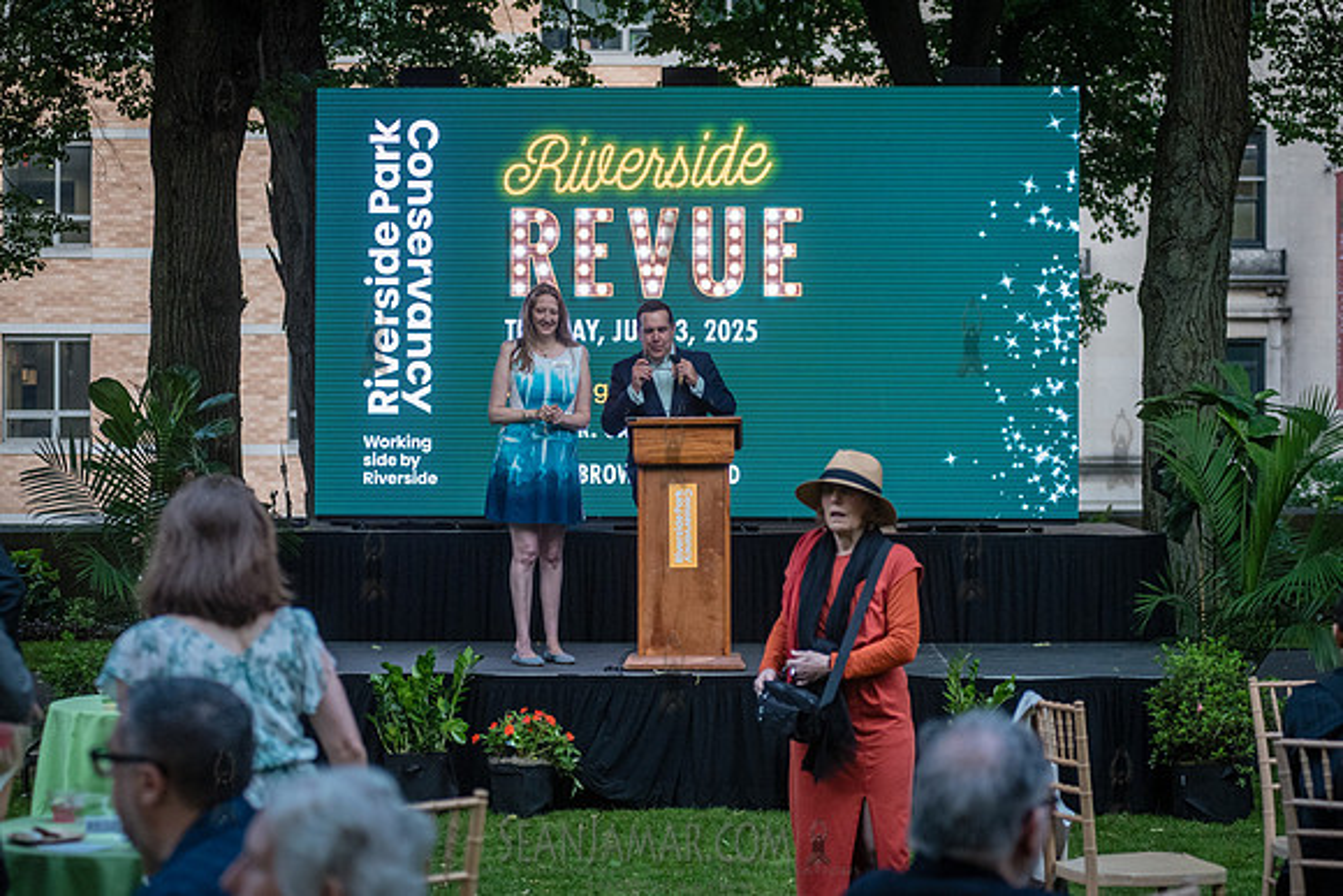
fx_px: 3006
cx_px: 672
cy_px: 448
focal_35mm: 81
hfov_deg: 25.2
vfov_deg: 17.0
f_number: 3.5
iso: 2000
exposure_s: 1/1600
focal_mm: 80
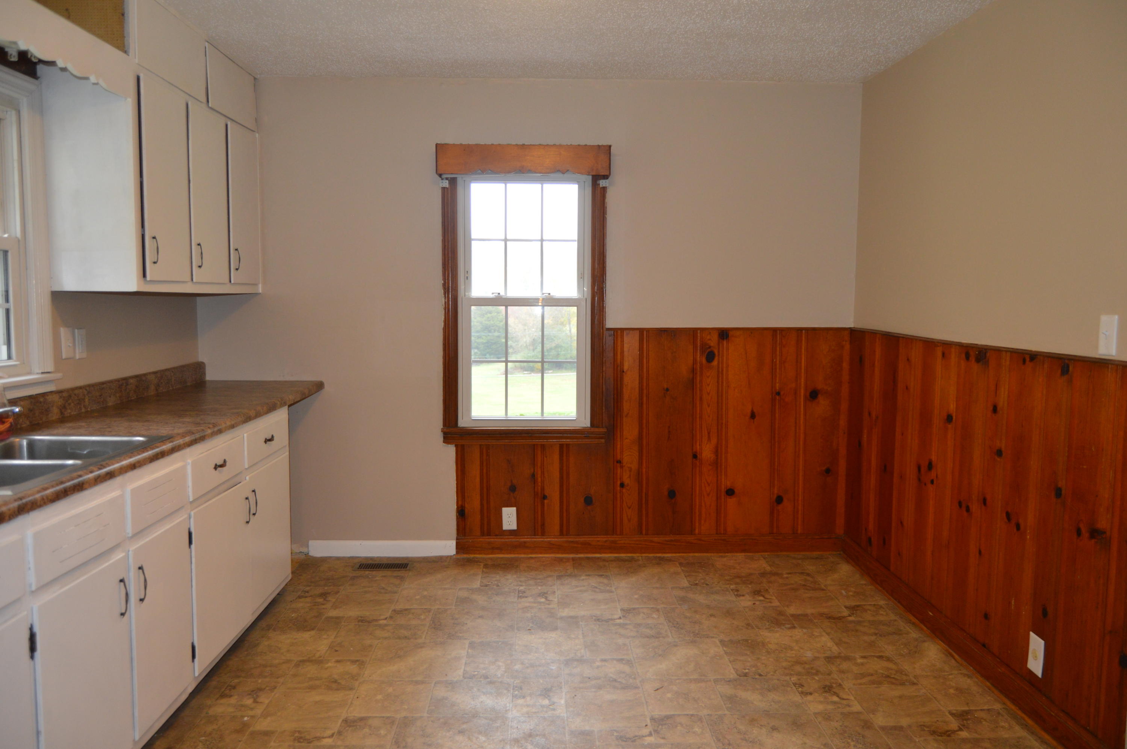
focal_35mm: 27
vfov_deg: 47.8
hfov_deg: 67.4
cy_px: 374
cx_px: 564
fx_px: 844
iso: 500
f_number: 3.5
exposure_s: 1/60
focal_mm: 18
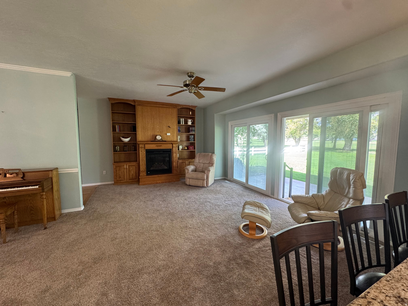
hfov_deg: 102.1
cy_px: 153
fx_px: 165
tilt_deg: -3.7
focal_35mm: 14
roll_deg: -0.1
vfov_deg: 85.7
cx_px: 204
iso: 250
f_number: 2.2
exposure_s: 1/120
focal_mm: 2.22
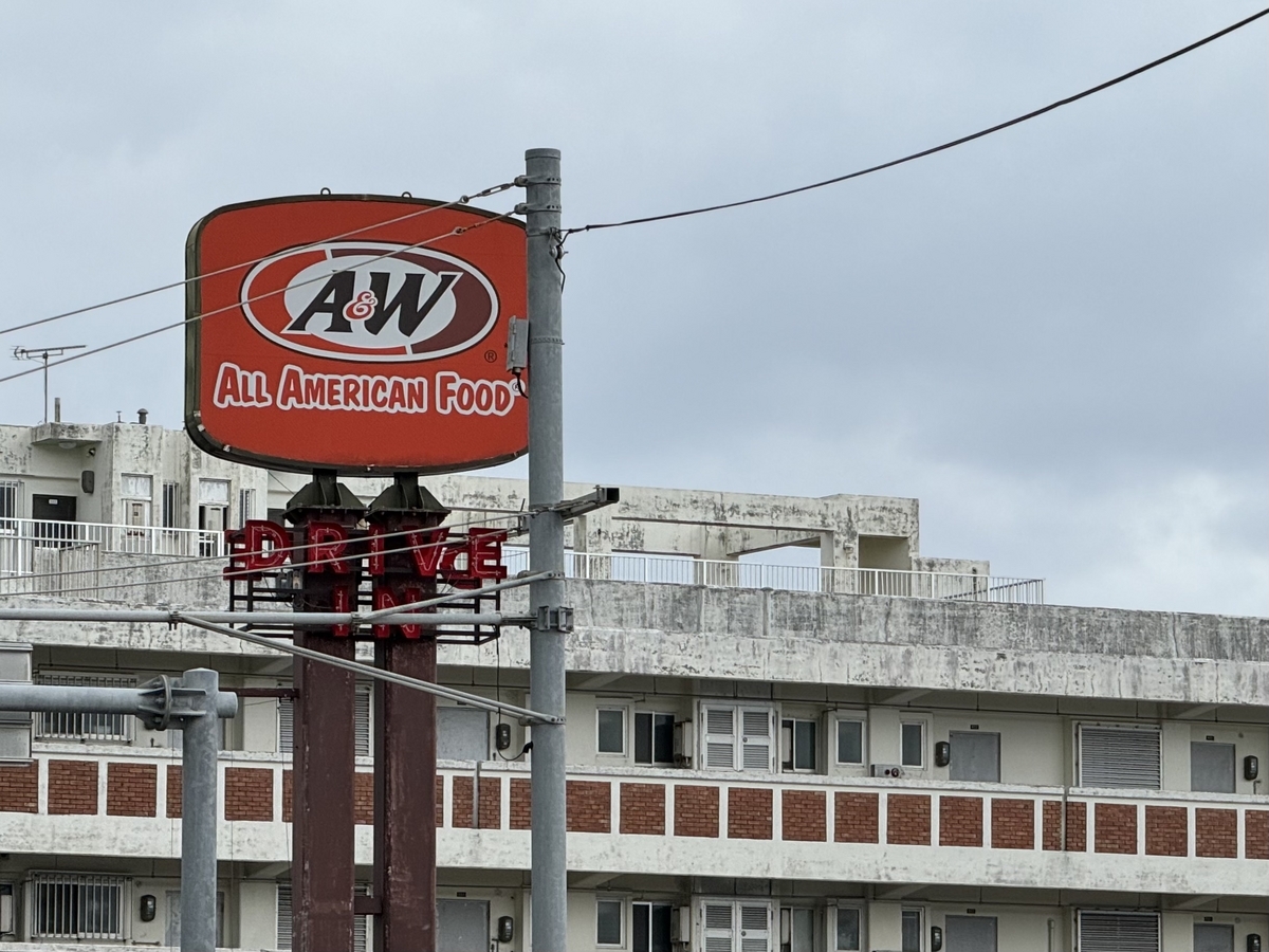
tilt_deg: +6.6
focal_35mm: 120
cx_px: 634
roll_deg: +1.3
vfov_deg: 12.3
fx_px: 4399
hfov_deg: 16.4
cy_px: 476
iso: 50
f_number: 2.8
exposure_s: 1/416
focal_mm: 15.66
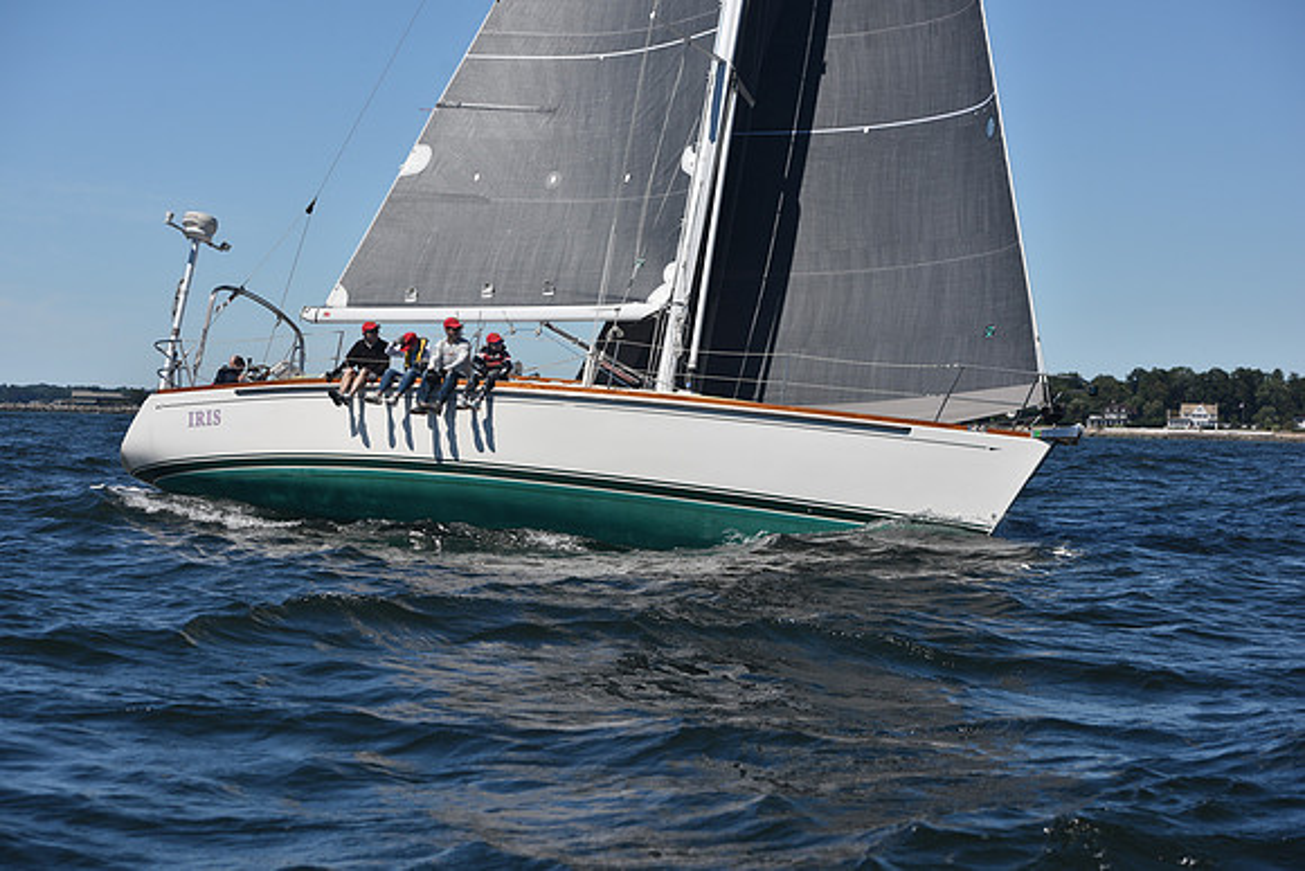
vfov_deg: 16.7
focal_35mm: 82
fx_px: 2973
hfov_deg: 24.8
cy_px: 436
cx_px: 652
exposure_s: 1/1000
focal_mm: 82
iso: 200
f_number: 6.3
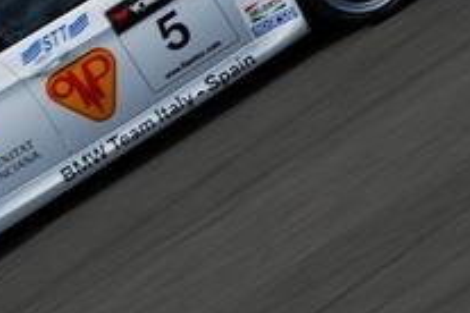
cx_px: -48
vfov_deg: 2.8
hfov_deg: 4.2
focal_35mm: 490
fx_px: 6399
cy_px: 28
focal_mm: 135
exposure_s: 1/320
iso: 100
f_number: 8
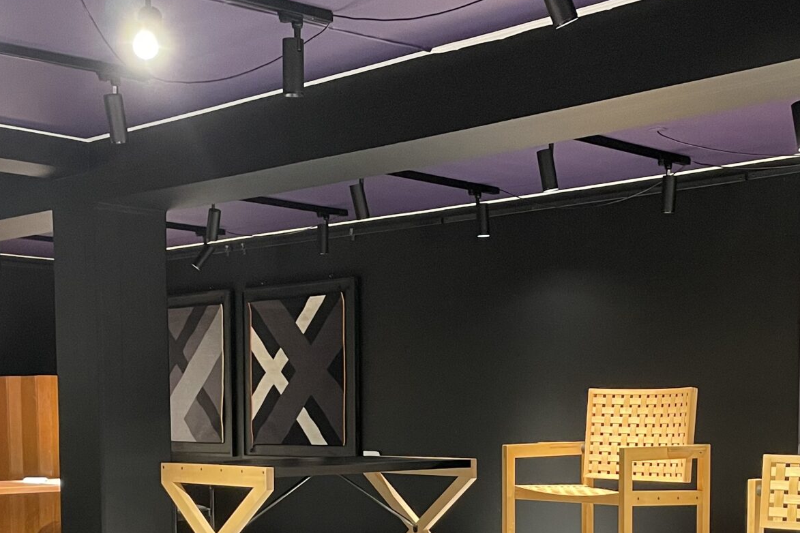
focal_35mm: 59
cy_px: 536
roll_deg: -0.3
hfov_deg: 33.9
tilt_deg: -4.6
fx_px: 1311
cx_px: 432
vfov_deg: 22.1
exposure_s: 1/50
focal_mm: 4.2
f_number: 1.6
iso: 250
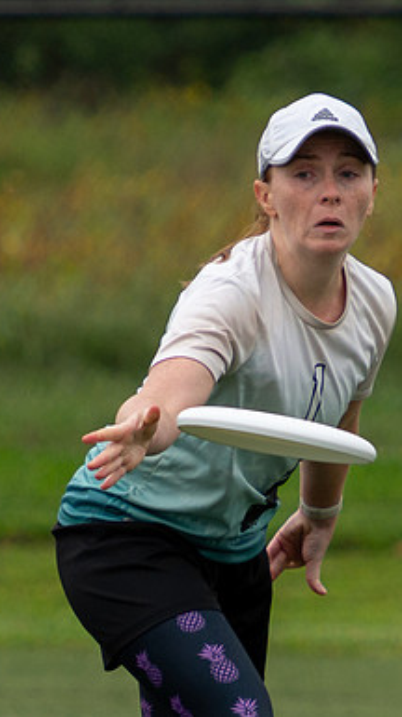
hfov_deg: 1.3
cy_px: 377
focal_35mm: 936
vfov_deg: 2.3
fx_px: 17772
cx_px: 207
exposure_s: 1/1000
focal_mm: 280
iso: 640
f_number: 5.6
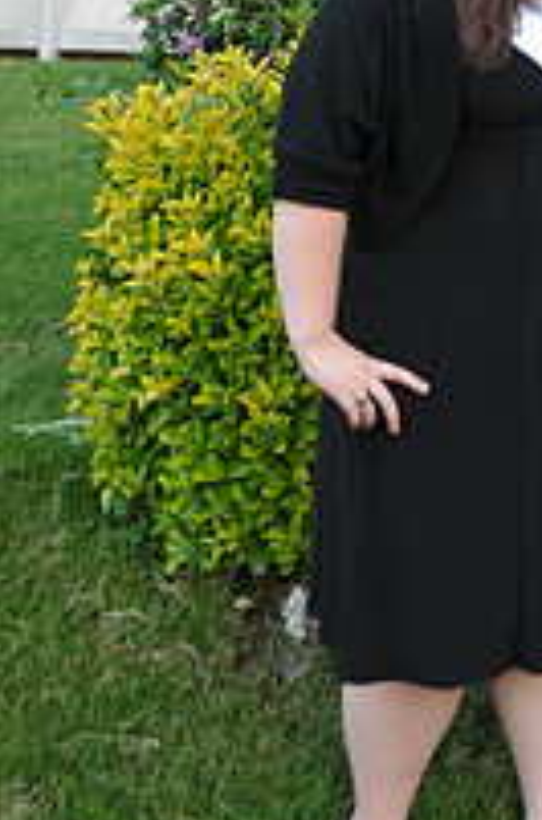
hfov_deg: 17.7
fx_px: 1680
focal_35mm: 74
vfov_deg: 26.0
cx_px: 605
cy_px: -4
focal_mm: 22
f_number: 3.8
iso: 200
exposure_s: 1/8
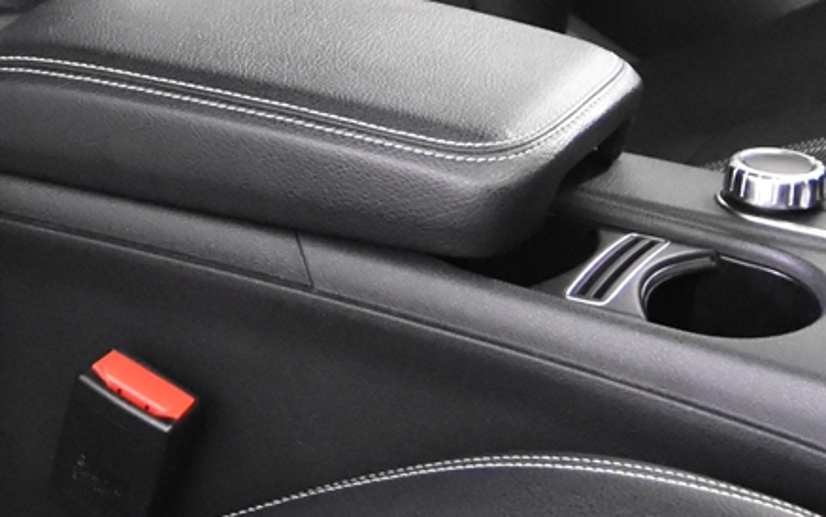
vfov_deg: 9.7
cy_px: 34
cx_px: 8
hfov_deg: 15.3
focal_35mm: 134
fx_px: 3017
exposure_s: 1/30
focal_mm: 20
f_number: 2.8
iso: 4500
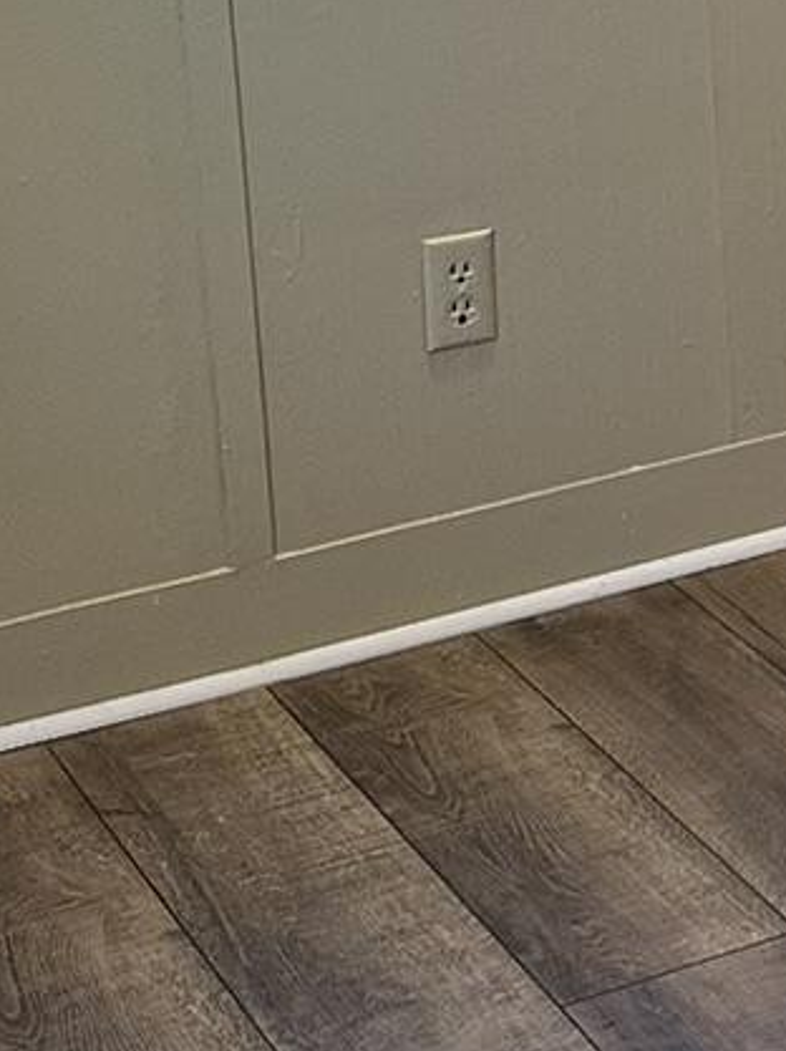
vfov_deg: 16.2
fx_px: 3578
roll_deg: +0.4
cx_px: 1428
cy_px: -136
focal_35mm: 118
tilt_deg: -13.8
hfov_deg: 11.6
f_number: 1.78
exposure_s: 1/60
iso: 250
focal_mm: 6.86
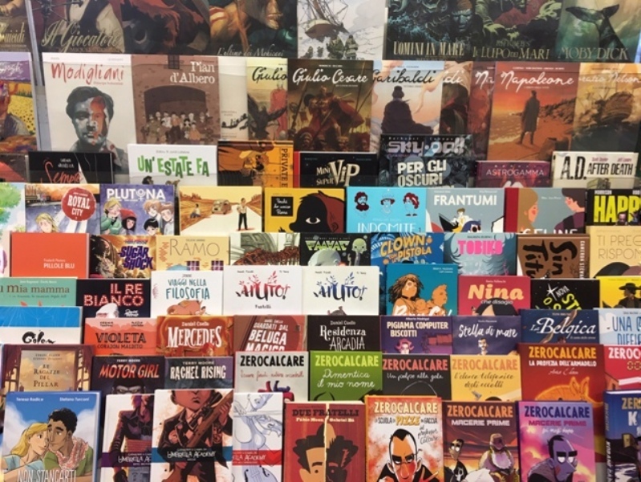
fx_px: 537
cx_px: 320
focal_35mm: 29
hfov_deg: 61.6
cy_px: 241
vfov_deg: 48.3
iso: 80
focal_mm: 4.15
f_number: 2.2
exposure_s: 1/33
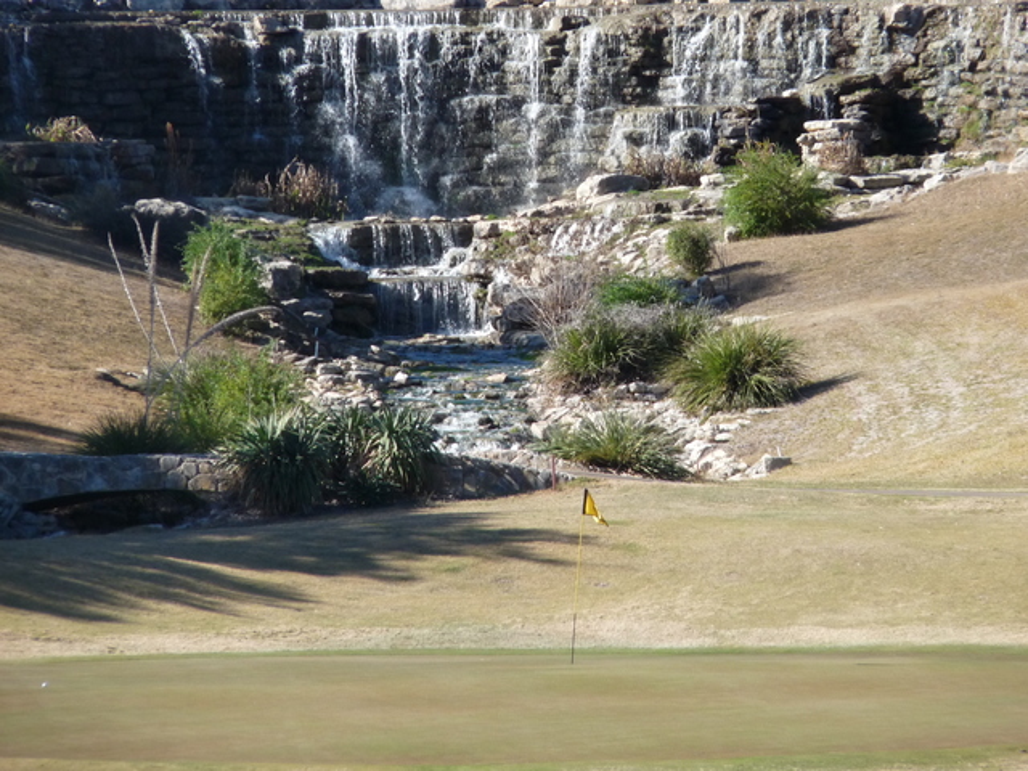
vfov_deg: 3.8
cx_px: 514
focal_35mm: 392
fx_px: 11641
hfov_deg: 5.1
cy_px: 386
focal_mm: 69.7
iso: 200
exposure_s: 1/500
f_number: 5.6
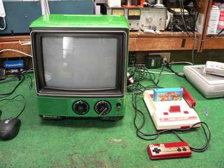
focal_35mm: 36
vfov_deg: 39.7
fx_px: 233
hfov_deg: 51.4
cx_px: 112
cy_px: 84
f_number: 2.8
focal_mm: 6
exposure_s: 1/13
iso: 200
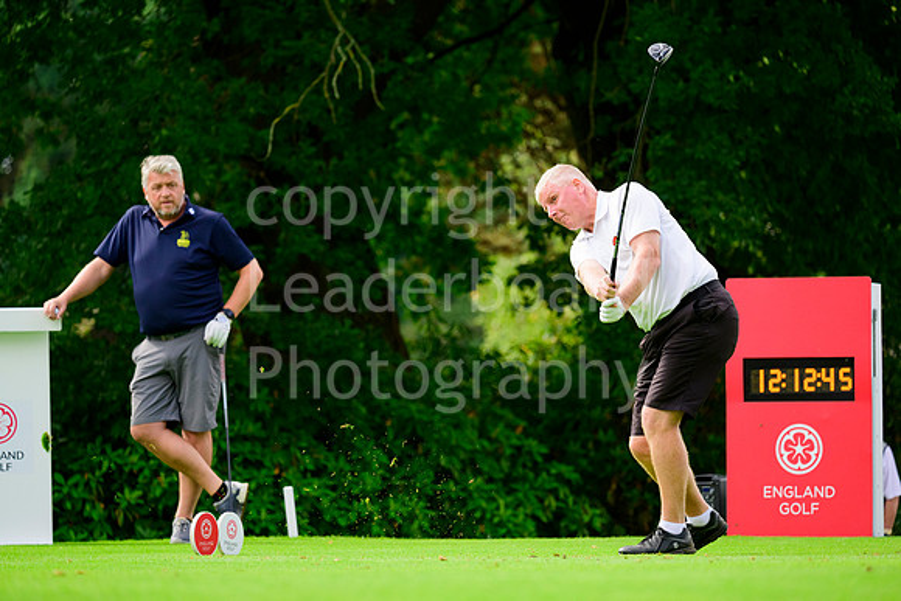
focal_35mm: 240
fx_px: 6008
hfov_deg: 8.6
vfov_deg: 5.7
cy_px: 300
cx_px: 450
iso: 1600
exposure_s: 1/2000
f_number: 5
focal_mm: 240
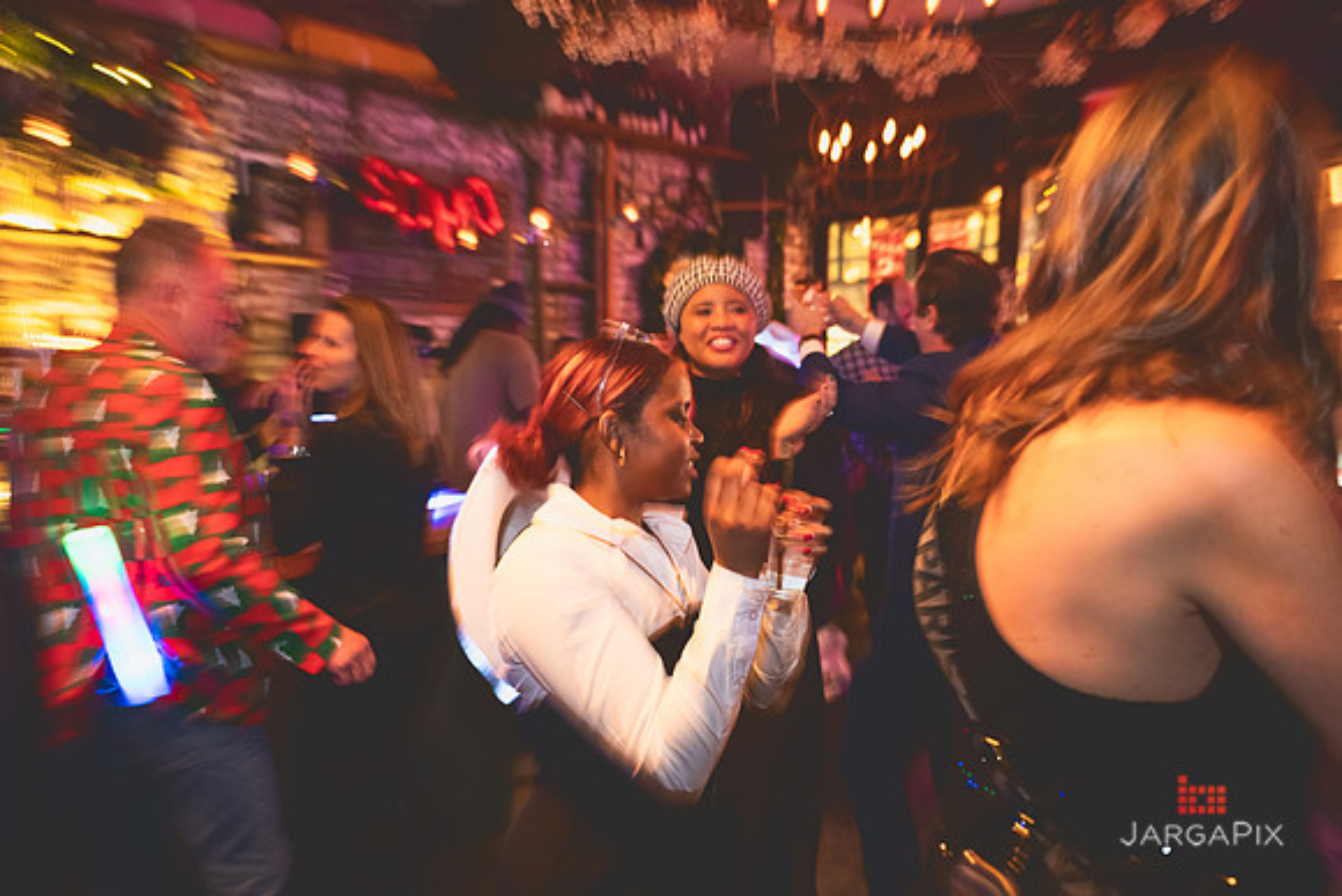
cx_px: 671
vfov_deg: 46.1
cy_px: 448
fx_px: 1052
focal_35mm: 28
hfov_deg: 65.1
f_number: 2.8
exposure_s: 1/15
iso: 3200
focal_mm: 28
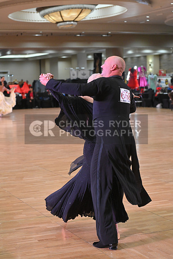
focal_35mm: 78
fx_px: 562
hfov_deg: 17.5
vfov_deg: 26.0
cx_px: 86
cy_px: 130
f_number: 4.5
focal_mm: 78
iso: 2500
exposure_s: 1/400
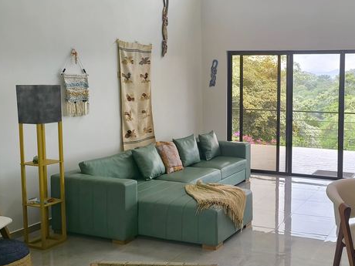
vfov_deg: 35.9
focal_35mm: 40
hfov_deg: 44.2
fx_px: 410
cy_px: 114
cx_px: 292
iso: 80
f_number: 1.65
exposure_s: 1/100
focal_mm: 6.14
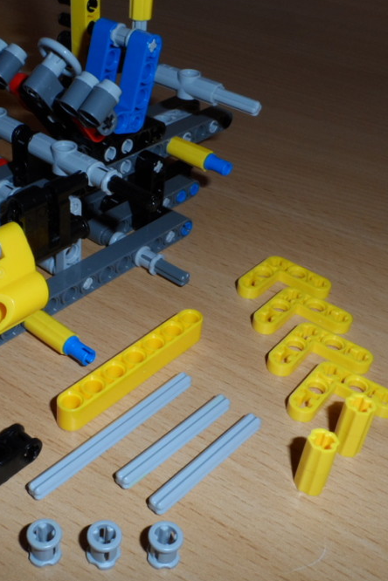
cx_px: 89
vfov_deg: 43.6
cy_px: 288
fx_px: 727
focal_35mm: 45
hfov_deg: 29.3
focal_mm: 5.3
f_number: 6.8
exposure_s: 1/15
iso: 100
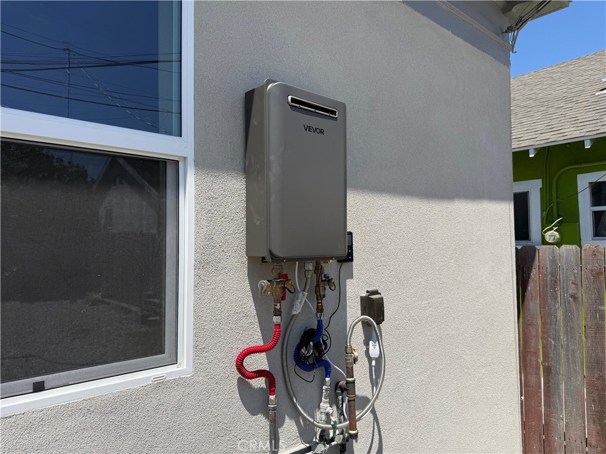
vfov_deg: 56.8
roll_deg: +0.2
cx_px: 303
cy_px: 227
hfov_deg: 71.6
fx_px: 420
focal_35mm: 24
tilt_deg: +2.7
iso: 80
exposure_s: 1/4673
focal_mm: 6.76
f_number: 1.78
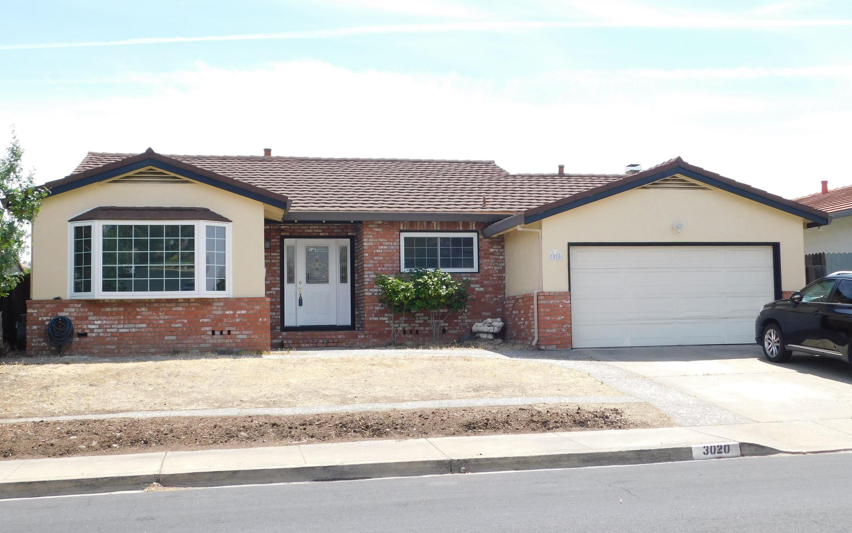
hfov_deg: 46.2
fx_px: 998
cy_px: 239
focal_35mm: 43
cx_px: 426
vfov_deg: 29.8
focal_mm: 7.1
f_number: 3.6
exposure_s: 1/640
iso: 125
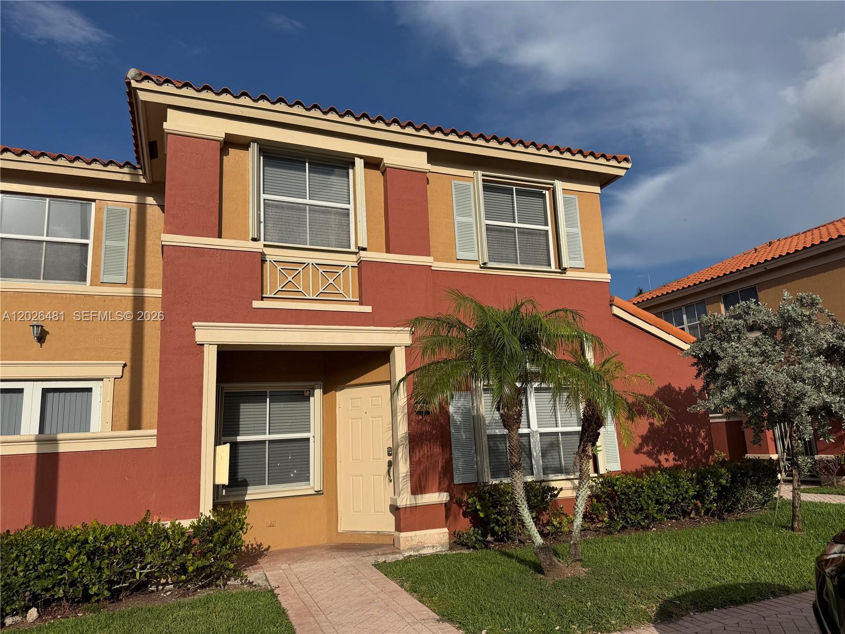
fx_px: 586
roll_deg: +2.9
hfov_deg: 71.6
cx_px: 422
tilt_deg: +10.4
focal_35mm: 24
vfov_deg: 56.8
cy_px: 317
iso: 80
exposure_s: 1/9091
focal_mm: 6.76
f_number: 1.78
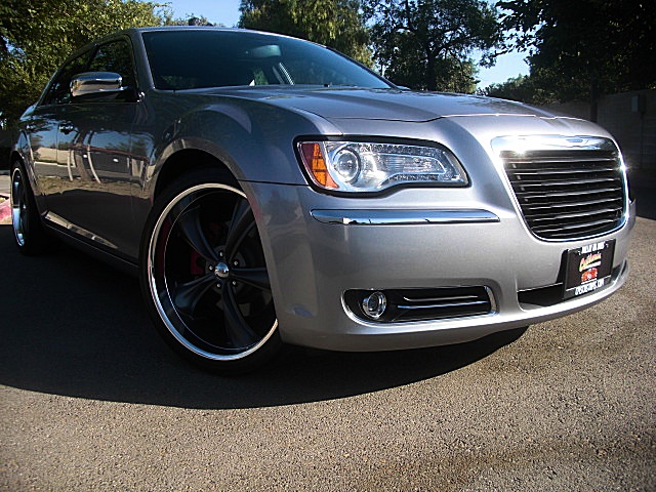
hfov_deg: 51.4
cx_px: 328
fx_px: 682
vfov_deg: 39.7
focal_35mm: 36
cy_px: 246
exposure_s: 1/500
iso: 50
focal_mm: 6.3
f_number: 2.8
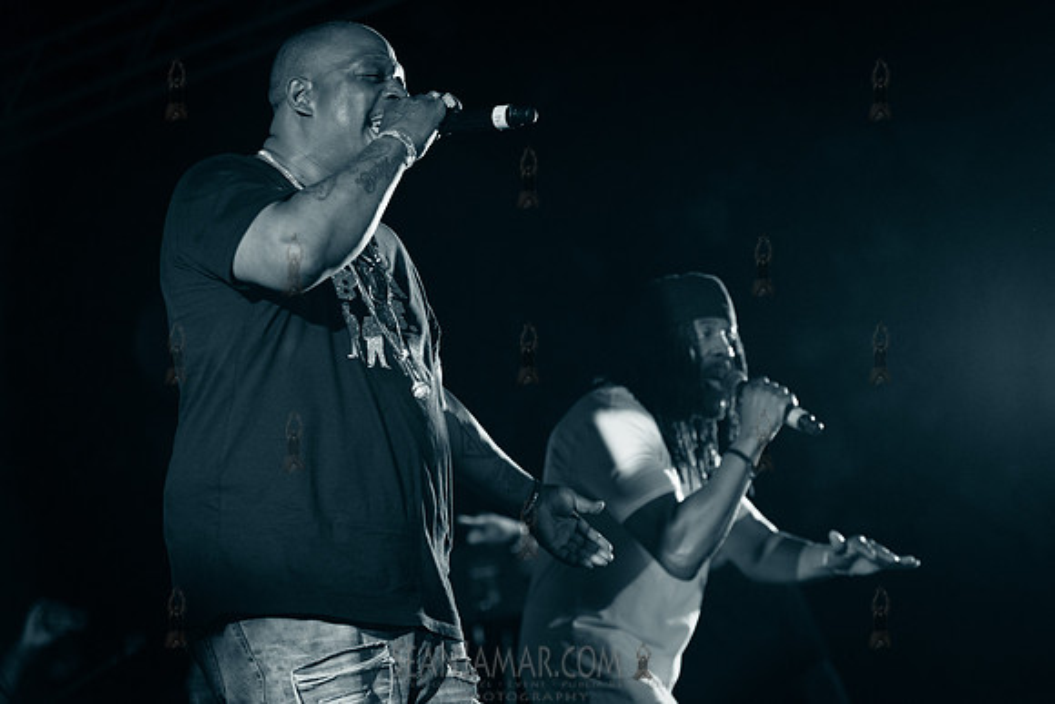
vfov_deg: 13.0
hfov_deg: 19.5
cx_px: 528
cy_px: 352
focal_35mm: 105
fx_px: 3078
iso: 1600
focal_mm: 105
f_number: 2.8
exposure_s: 1/1000
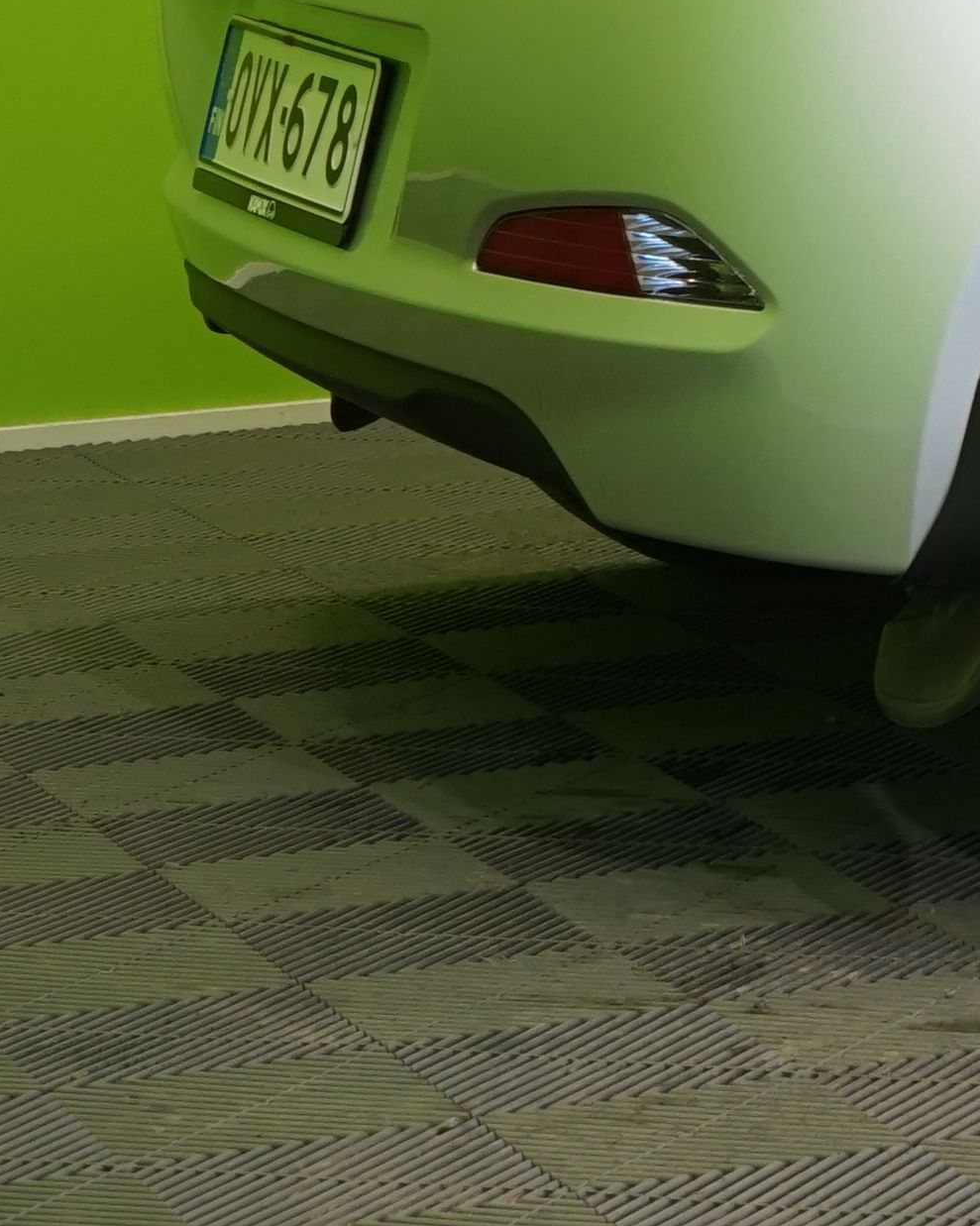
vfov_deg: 11.0
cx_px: 2336
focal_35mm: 173
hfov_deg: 8.2
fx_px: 6274
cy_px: -232
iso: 500
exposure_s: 1/40
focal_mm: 38
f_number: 6.3
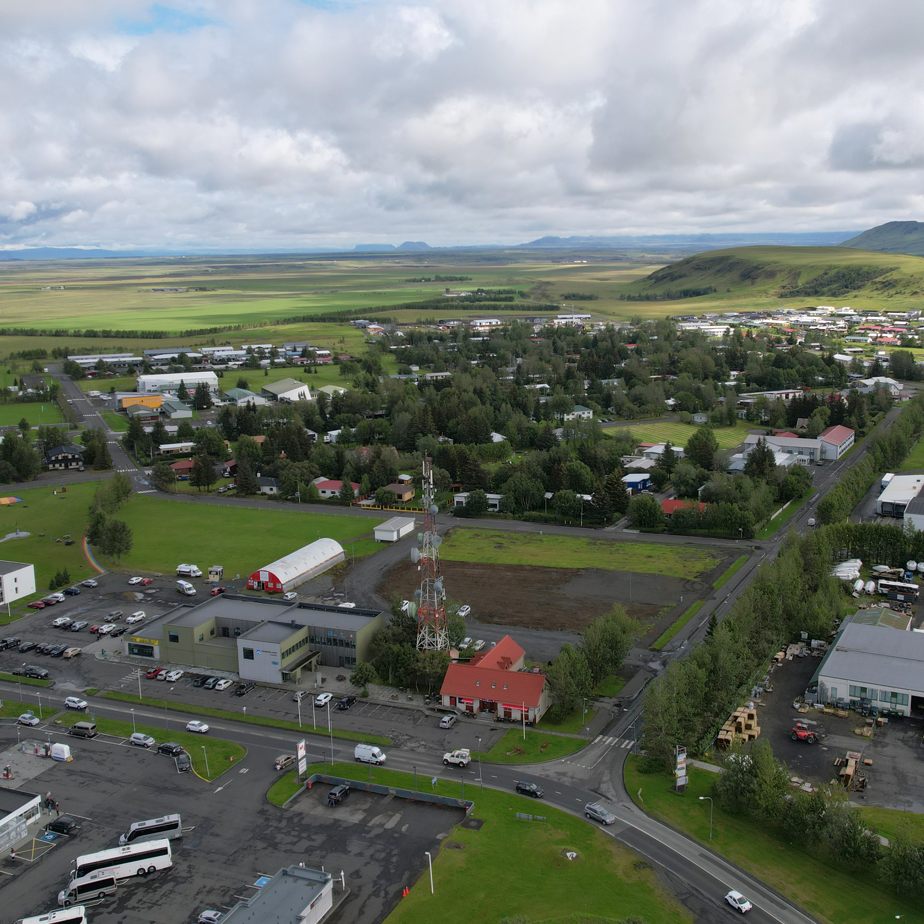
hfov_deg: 48.3
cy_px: 414
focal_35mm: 34
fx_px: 1027
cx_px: 520
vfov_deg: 48.4
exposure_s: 1/2000
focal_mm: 8.4
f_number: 2.8
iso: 100
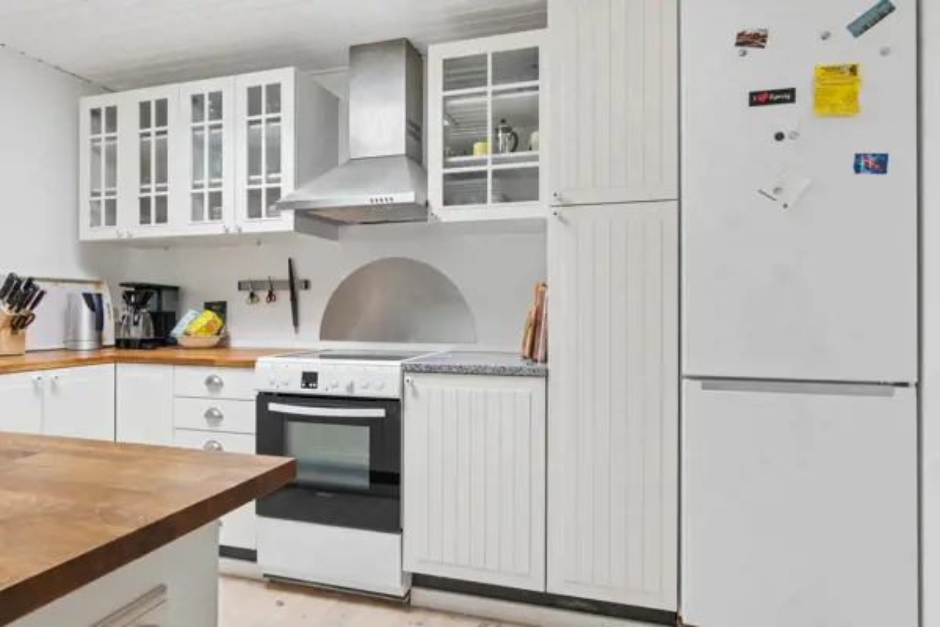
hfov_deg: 81.2
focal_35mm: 21
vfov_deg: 59.5
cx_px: 470
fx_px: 548
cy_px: 314
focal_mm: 14
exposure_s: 1/15
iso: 200
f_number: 8
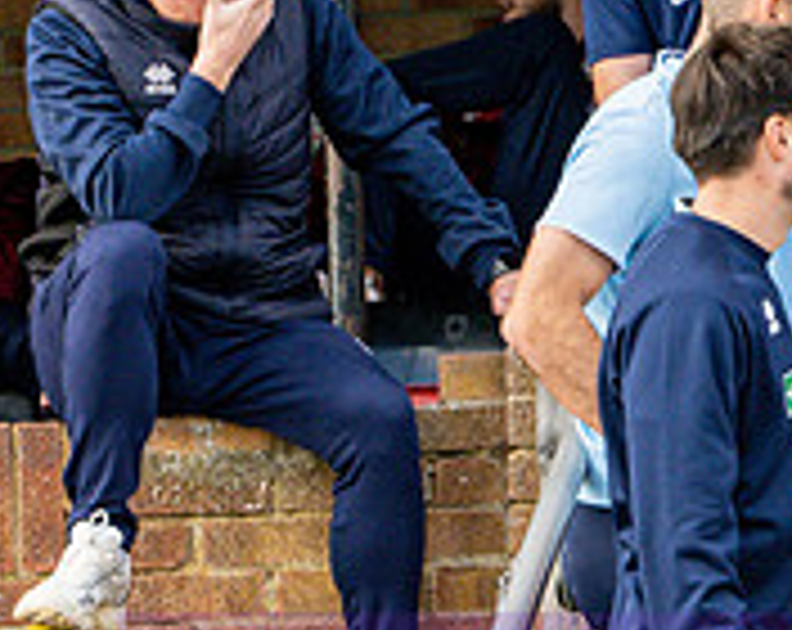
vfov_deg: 3.4
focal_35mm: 459
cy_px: 562
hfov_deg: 4.2
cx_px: 1087
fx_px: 10735
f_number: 8
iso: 400
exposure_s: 1/320
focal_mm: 85
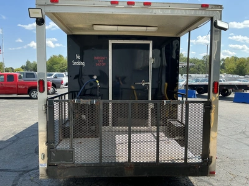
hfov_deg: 63.4
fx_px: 201
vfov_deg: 49.7
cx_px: 124
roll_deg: -0.6
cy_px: 93
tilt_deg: -4.2
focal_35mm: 28
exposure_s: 1/627
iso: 25
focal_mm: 3
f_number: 1.8
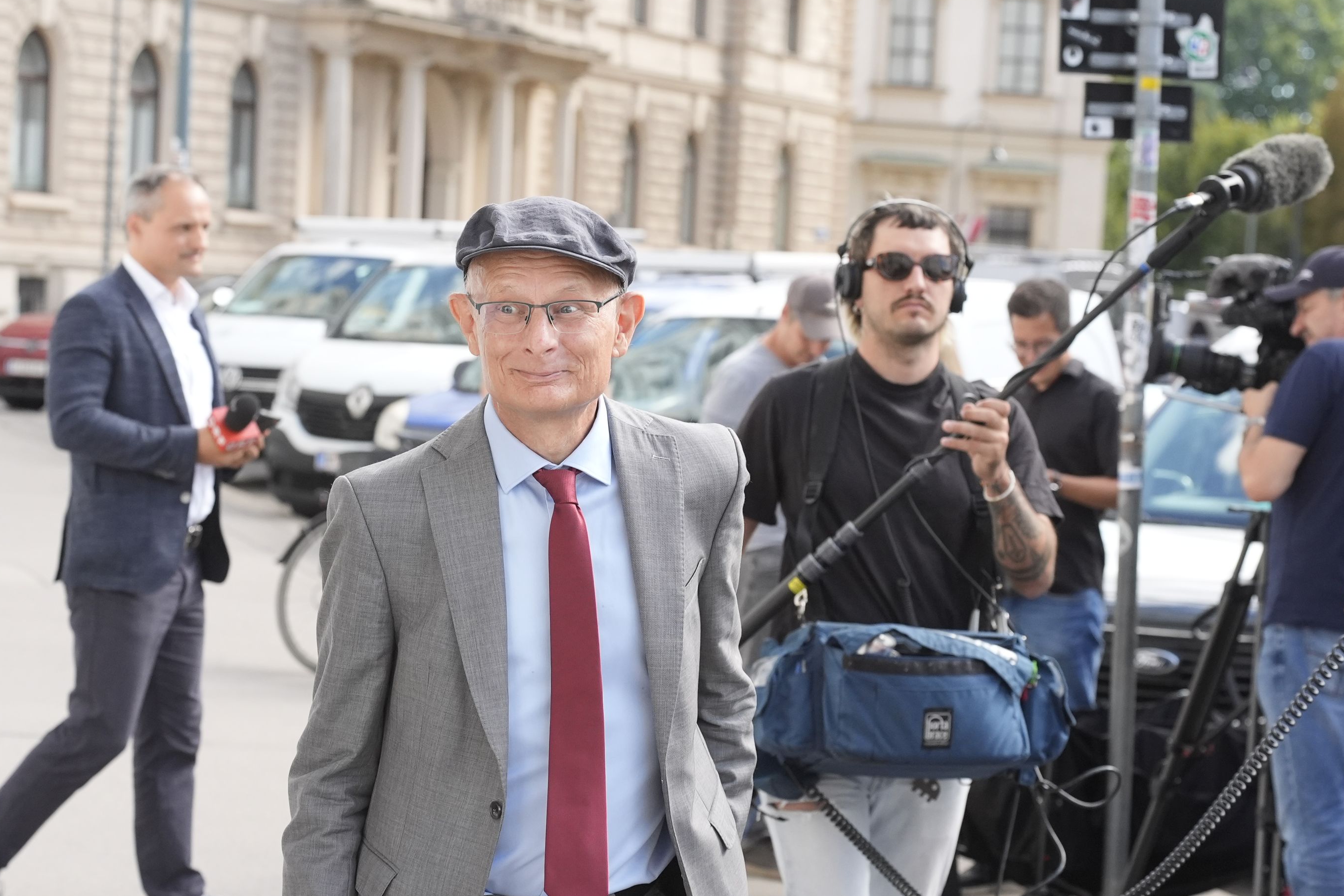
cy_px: 494
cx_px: 620
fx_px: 3846
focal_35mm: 103
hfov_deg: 19.8
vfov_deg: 13.3
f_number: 5
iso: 1250
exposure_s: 1/1250
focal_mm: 70
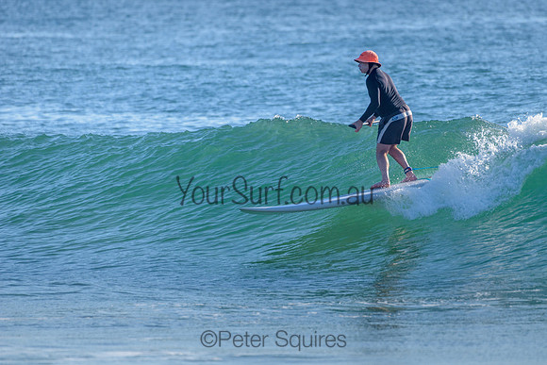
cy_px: 167
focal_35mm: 613
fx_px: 9316
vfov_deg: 2.2
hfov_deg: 3.4
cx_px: 335
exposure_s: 1/2000
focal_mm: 500
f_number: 5.6
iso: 220
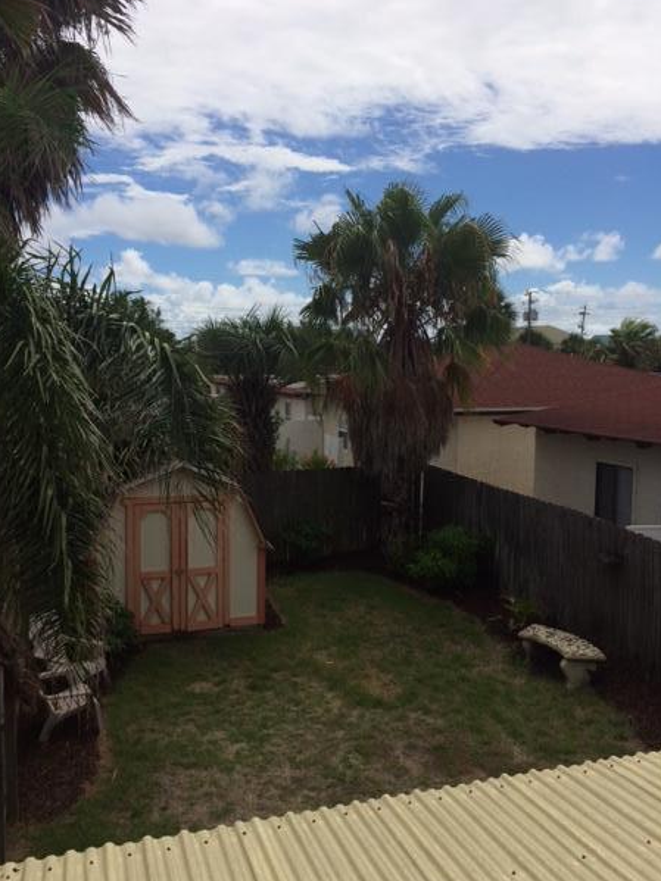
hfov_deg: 45.4
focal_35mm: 31
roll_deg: +0.0
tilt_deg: -9.2
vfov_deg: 58.4
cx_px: 312
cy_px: 447
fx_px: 790
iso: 32
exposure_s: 1/4566
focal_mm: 4.15
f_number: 2.2
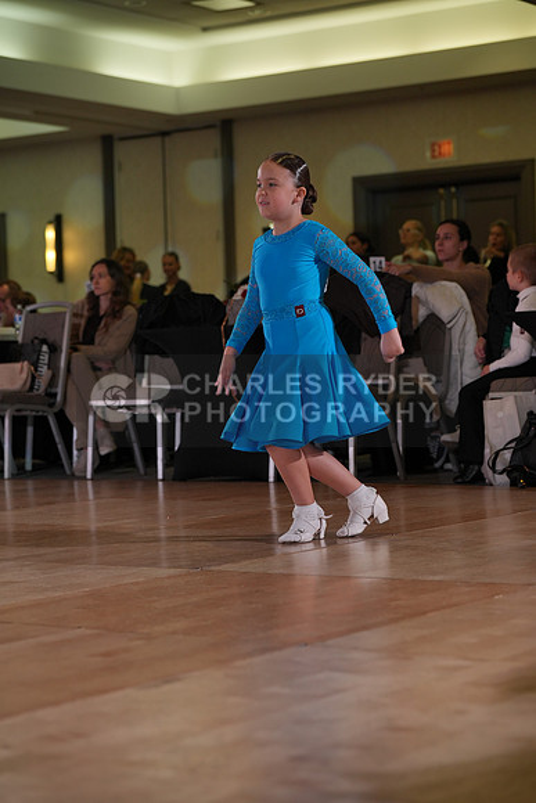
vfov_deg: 26.0
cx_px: 268
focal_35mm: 78
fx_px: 1741
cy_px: 402
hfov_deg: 17.5
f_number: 4
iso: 800
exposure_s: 1/400
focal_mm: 78
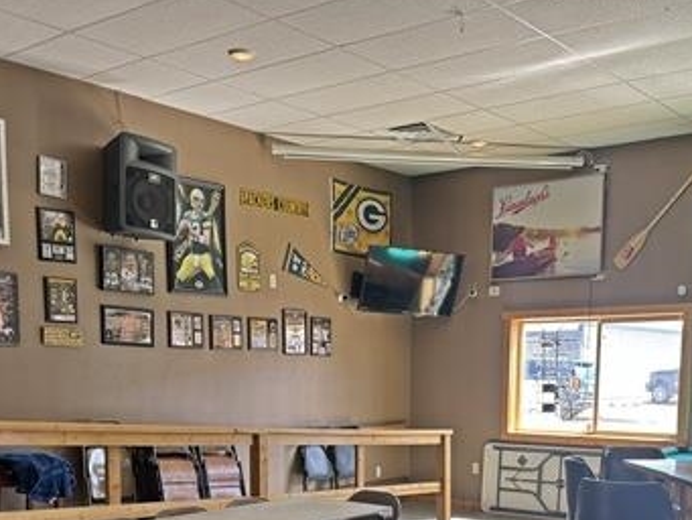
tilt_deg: -8.3
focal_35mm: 45
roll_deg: -0.2
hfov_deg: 42.0
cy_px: 477
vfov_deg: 30.6
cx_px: 386
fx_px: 900
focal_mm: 6.76
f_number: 1.78
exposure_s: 1/60
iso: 125
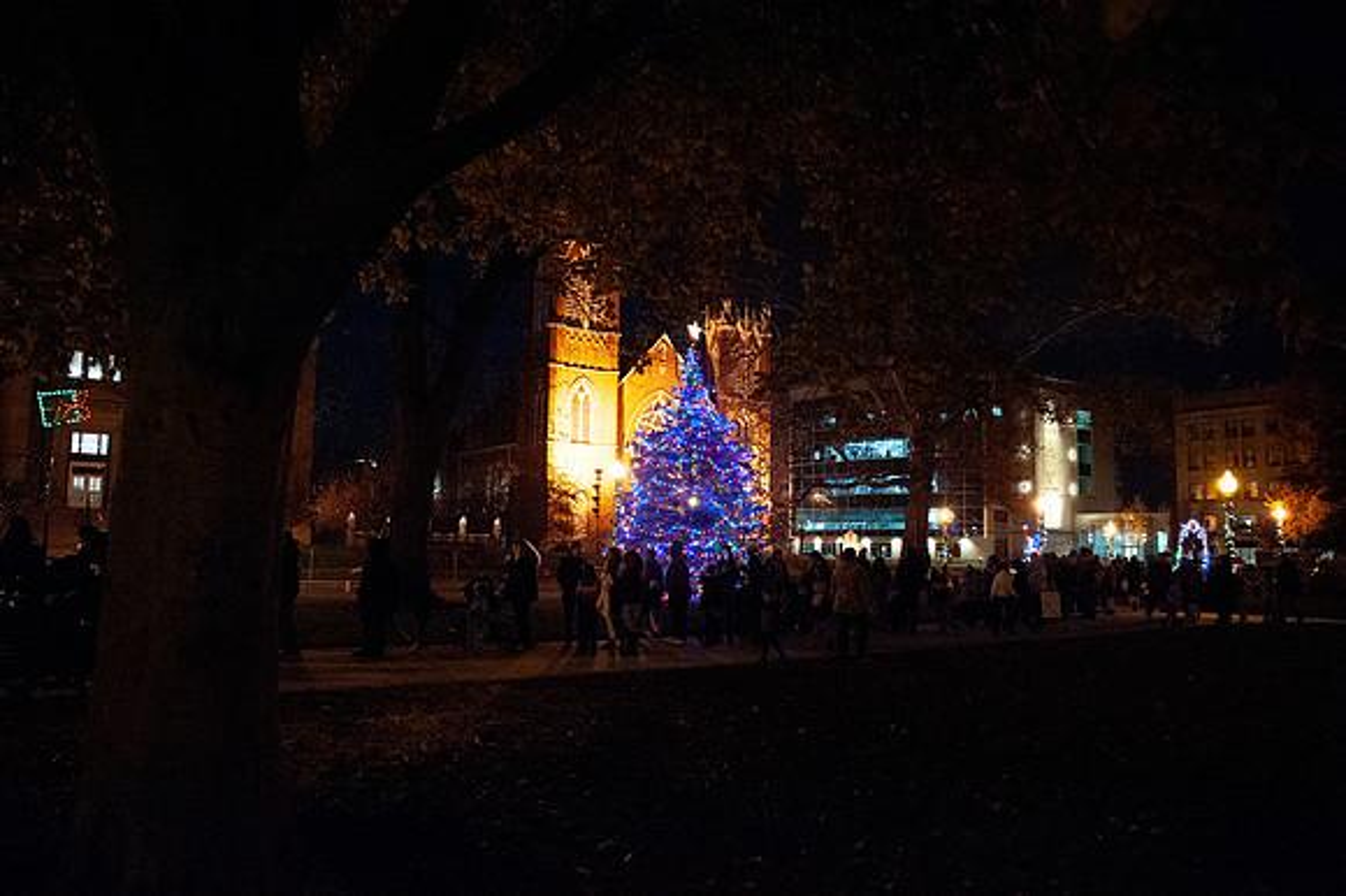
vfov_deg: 53.1
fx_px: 897
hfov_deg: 73.8
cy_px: 448
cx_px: 673
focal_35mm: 24
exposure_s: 1/125
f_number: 2.8
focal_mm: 24
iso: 6400
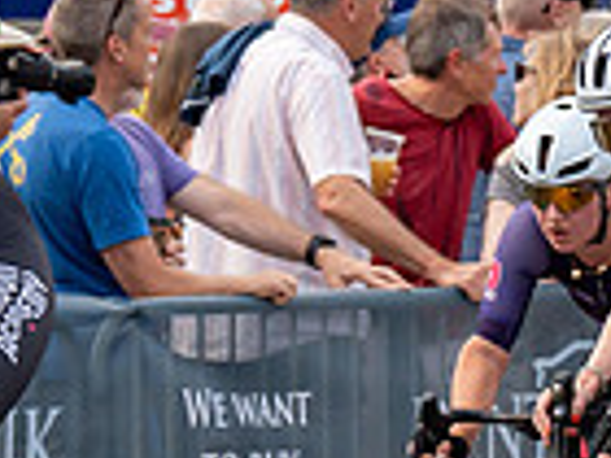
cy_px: 32
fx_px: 9920
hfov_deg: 3.5
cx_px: 697
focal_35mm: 562
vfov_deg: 2.6
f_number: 4.5
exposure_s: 1/1000
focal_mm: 94
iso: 500
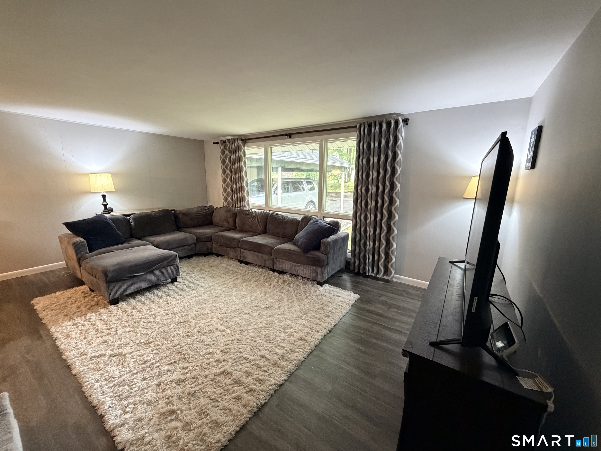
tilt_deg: -11.1
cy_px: 226
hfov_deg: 102.1
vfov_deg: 85.7
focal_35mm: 14
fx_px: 243
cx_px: 300
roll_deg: +0.1
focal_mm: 2.22
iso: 640
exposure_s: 1/60
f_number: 2.2
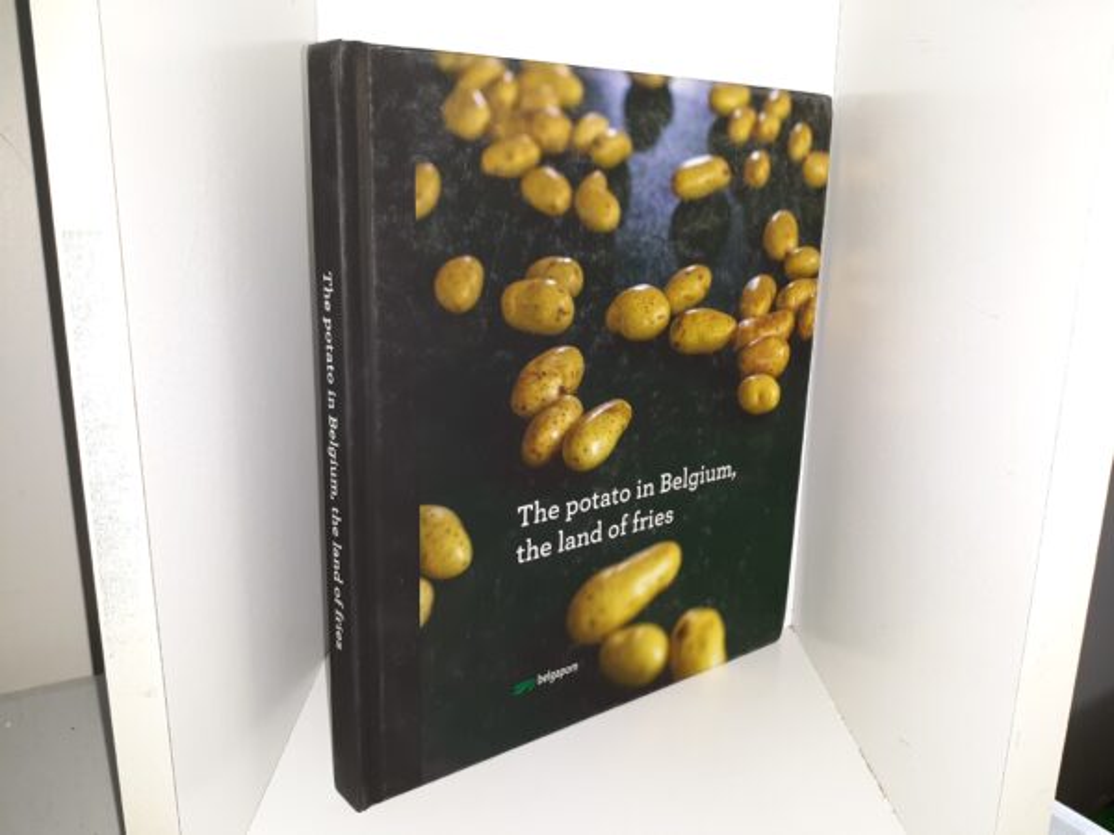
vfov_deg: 49.7
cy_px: 418
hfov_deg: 63.4
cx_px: 557
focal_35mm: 28
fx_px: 901
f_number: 1.7
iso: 40
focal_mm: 3.7
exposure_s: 1/40
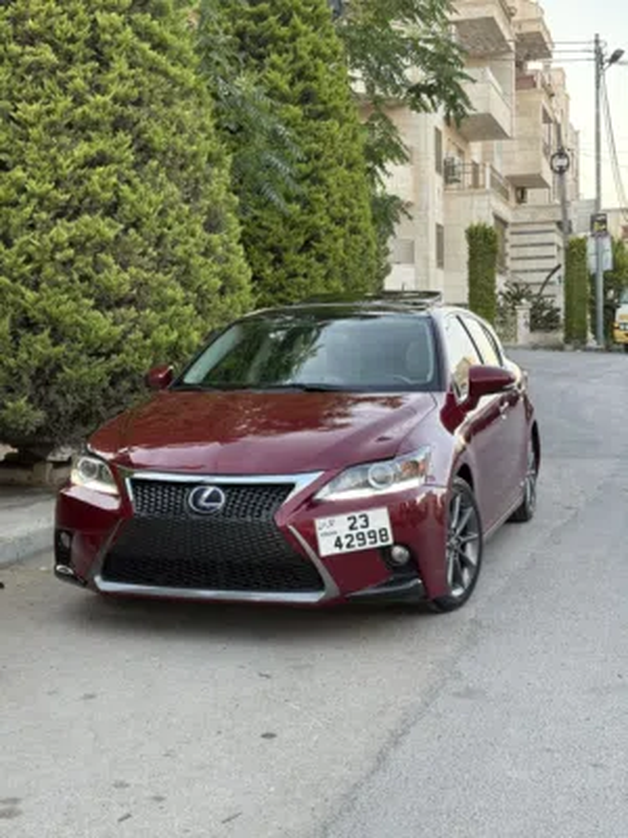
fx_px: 1258
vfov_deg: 36.8
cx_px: 314
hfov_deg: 28.0
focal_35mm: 52
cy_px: 419
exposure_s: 1/98
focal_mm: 5.96
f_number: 1.6
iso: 50
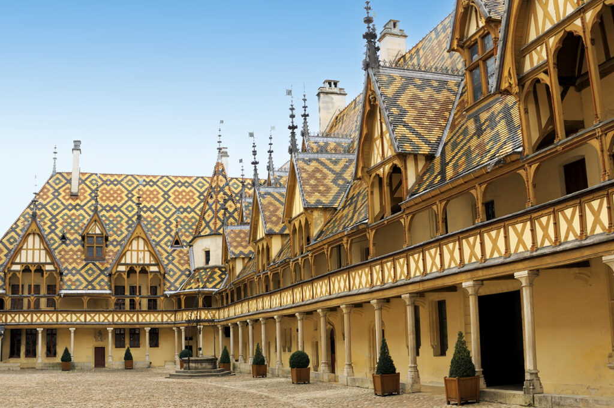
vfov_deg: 39.9
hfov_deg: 57.3
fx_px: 562
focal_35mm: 33
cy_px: 204
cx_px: 307
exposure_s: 1/100
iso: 200
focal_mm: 22
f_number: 8
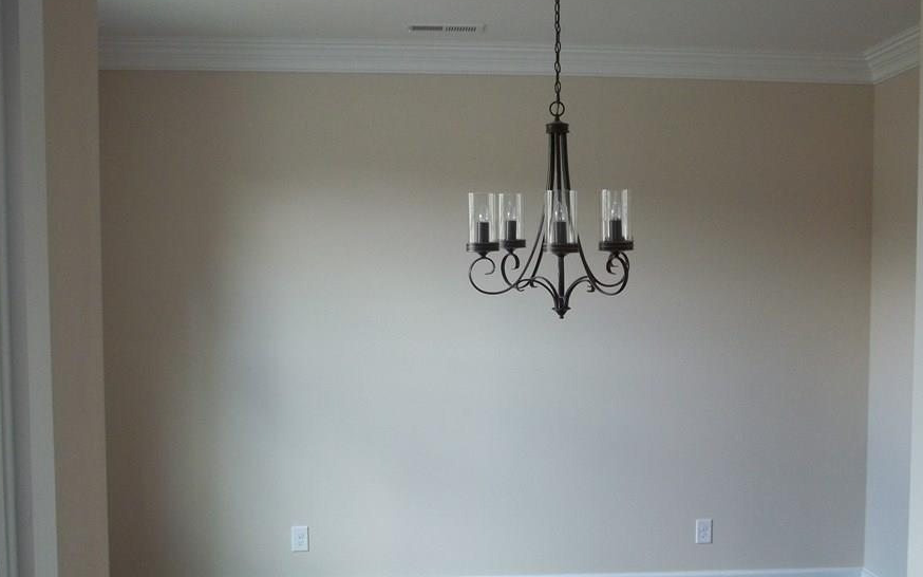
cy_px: 340
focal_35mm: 41
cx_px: 493
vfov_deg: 31.2
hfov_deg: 48.2
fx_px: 1031
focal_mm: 5.9
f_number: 3.3
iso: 160
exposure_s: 1/40
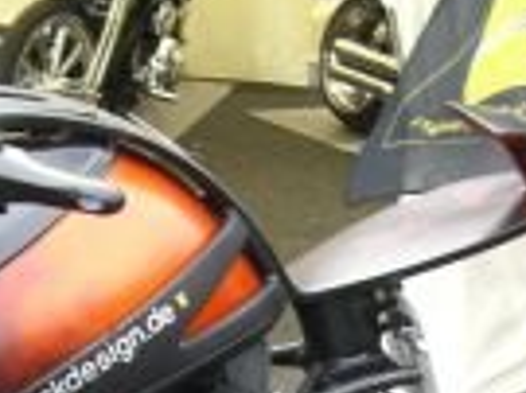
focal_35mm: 120
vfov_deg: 11.9
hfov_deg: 16.4
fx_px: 1822
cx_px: 166
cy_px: 527
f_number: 2.7
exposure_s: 1/60
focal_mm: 6.2
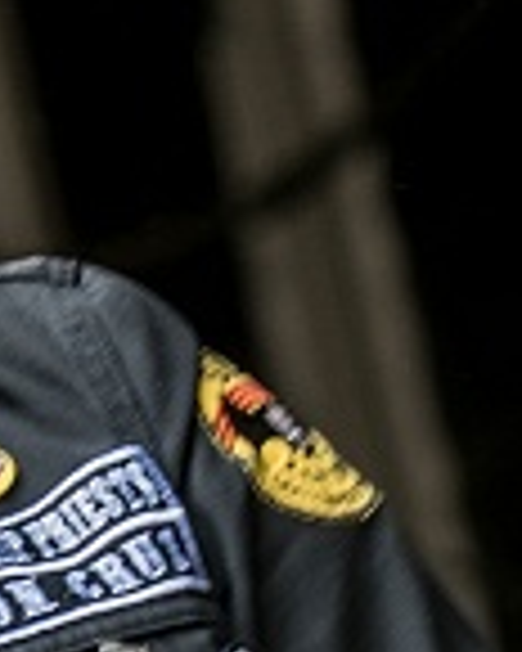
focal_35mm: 547
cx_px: -189
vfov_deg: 3.5
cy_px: 841
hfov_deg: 2.8
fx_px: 10563
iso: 64
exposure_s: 1/160
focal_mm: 78
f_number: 4
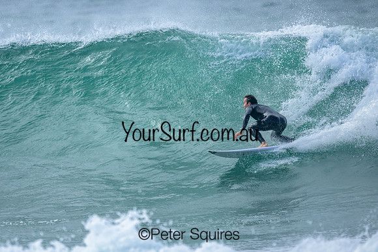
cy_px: 122
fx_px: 10816
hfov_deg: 2.0
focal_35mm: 1030
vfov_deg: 1.3
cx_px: 154
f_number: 6.3
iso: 360
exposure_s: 1/2000
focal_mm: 800
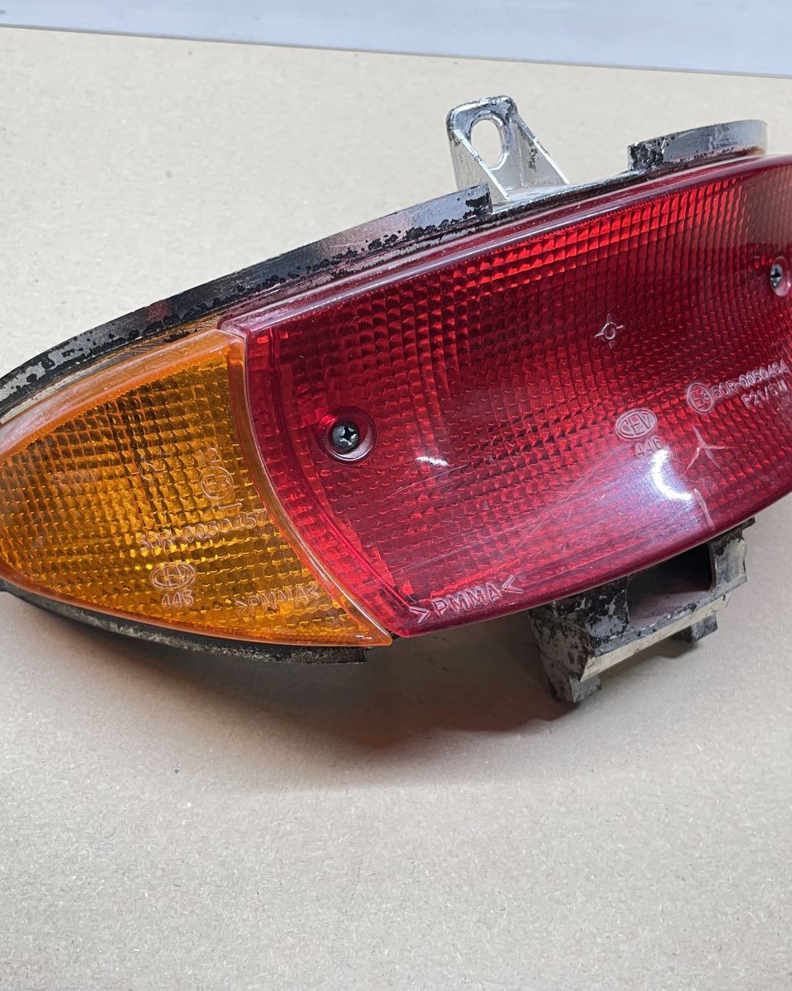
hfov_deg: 43.3
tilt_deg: -53.2
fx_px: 996
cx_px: 343
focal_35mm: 34
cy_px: 496
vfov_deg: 52.8
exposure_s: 1/50
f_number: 1.6
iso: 80
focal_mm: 4.2
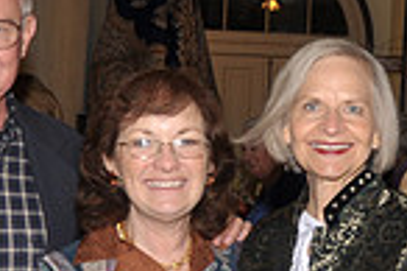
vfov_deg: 9.9
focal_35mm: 137
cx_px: 223
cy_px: 309
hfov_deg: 15.0
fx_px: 1547
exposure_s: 1/60
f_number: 4
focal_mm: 23
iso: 200
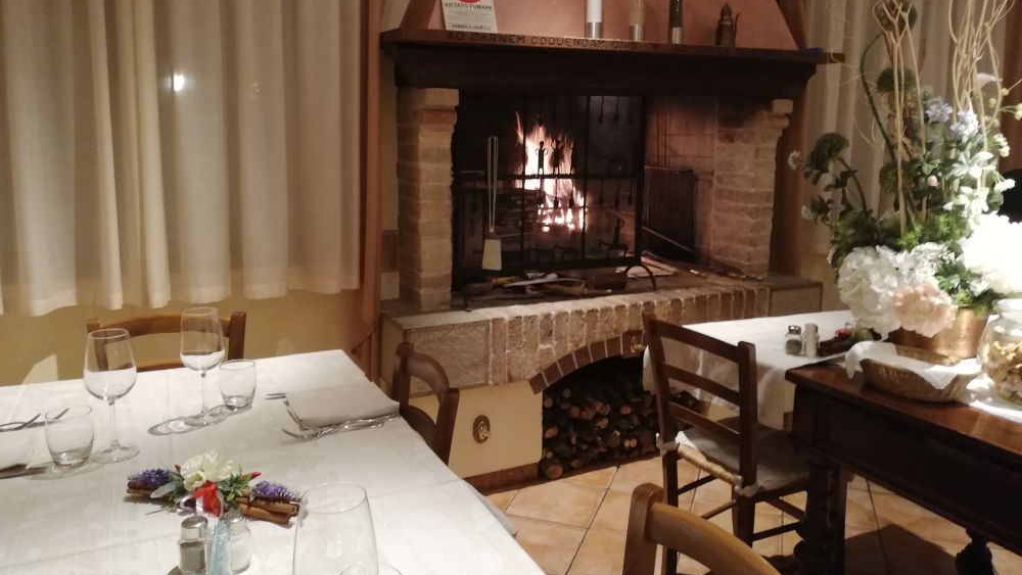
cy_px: 251
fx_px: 786
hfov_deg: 66.1
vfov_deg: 40.1
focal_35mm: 29
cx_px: 515
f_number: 2.2
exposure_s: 1/25
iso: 500
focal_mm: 3.81
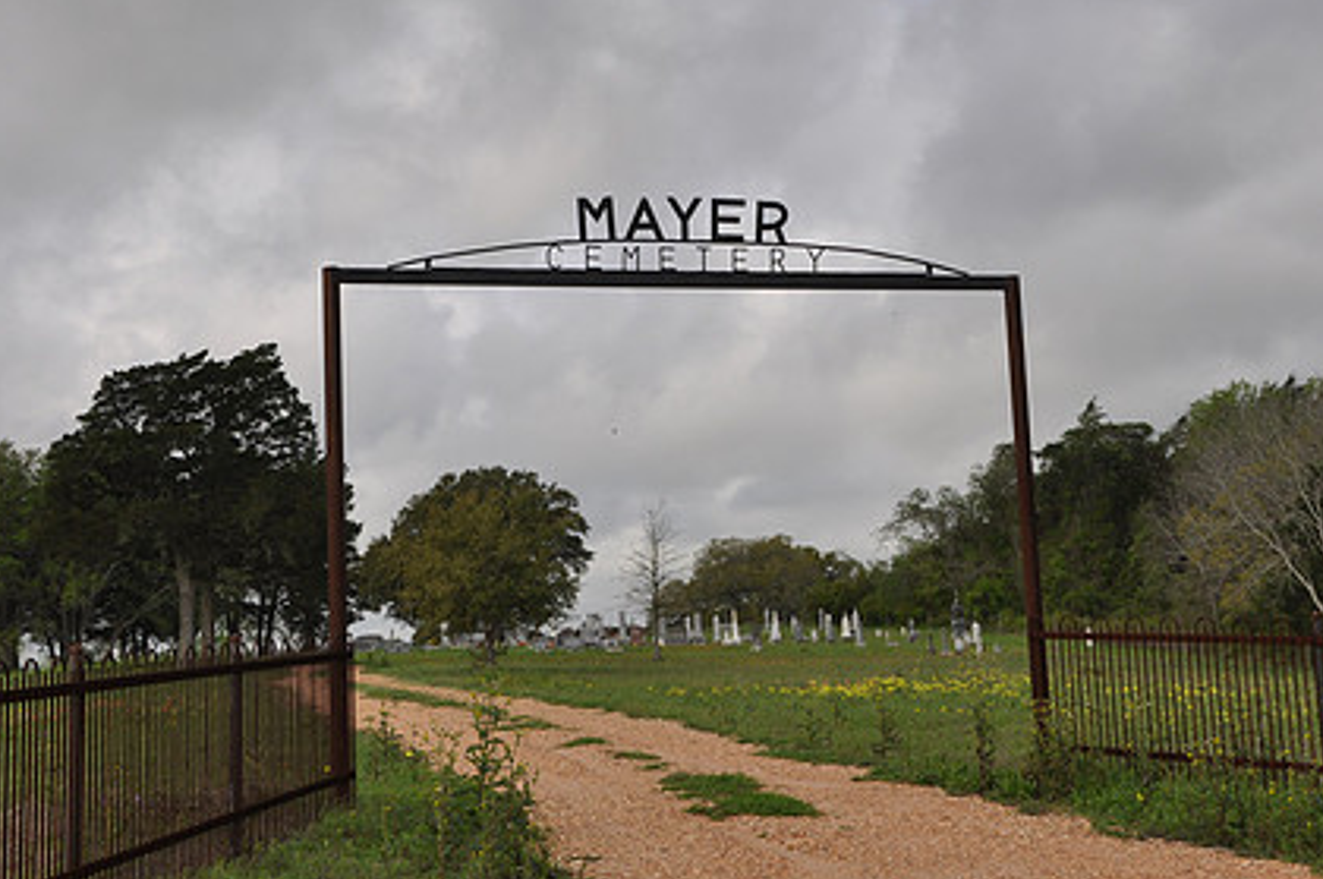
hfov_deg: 34.5
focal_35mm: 58
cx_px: 668
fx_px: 2129
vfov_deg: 23.2
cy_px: 285
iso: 200
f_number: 7.1
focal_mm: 28
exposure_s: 1/200
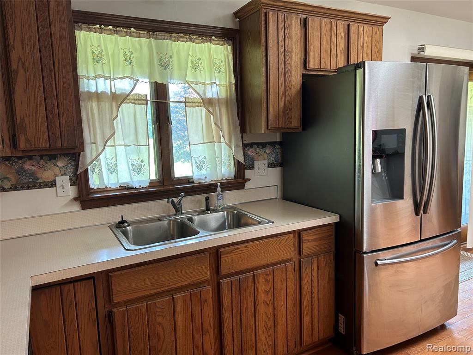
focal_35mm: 26
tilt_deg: -8.4
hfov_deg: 67.3
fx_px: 355
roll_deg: +2.1
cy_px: 178
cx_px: 236
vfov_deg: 53.1
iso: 100
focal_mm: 5.7
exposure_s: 1/60
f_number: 1.5
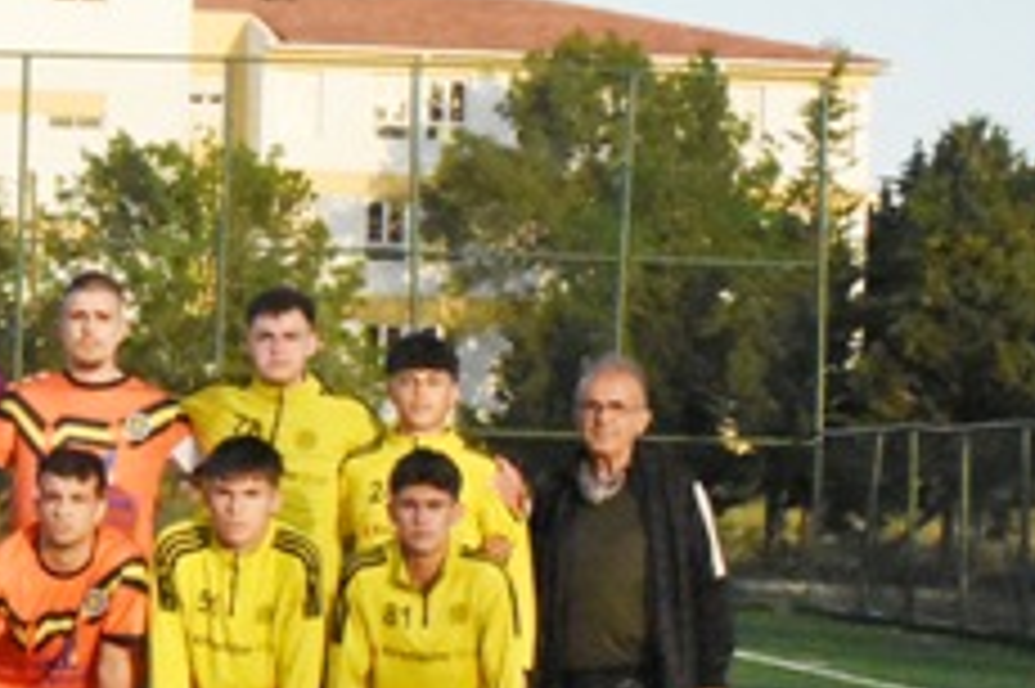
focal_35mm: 167
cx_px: -342
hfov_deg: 11.9
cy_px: 407
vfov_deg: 8.2
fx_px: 4798
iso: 12800
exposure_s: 1/1600
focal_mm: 40
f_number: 20
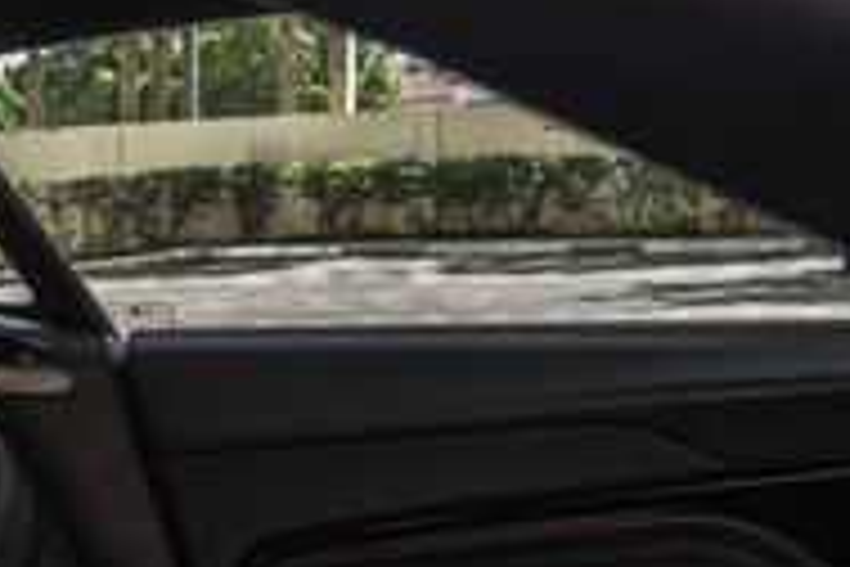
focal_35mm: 98
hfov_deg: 19.3
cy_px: 721
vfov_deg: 13.5
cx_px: -247
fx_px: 2314
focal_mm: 24
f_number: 8
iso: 200
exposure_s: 1/20
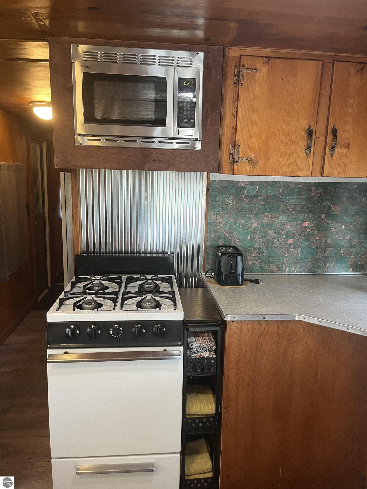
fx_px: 368
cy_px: 244
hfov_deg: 53.1
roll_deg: -0.7
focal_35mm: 26
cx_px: 184
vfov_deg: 67.3
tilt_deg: -9.8
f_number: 1.6
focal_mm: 5.1
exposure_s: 1/60
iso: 160
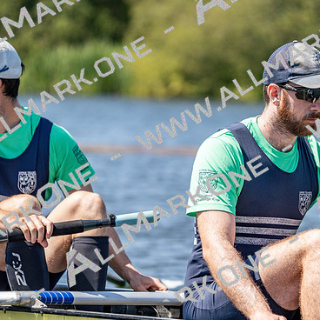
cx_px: 243
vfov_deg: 4.7
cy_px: 153
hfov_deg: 4.7
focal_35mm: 375
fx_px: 3922
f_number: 5.6
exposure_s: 1/2000
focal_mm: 280
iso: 400
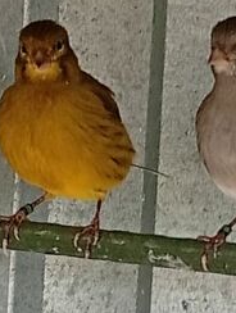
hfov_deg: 6.9
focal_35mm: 214
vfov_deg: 9.2
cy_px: 233
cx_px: 215
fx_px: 1939
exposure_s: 1/50
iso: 209
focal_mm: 3.98
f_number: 1.8
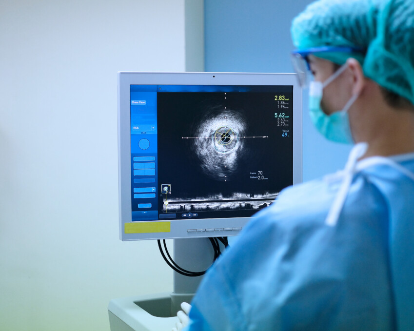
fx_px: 735
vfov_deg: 25.4
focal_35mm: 60
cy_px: 165
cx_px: 230
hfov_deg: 31.4
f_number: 1.6
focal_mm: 35
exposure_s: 1/680
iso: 1250
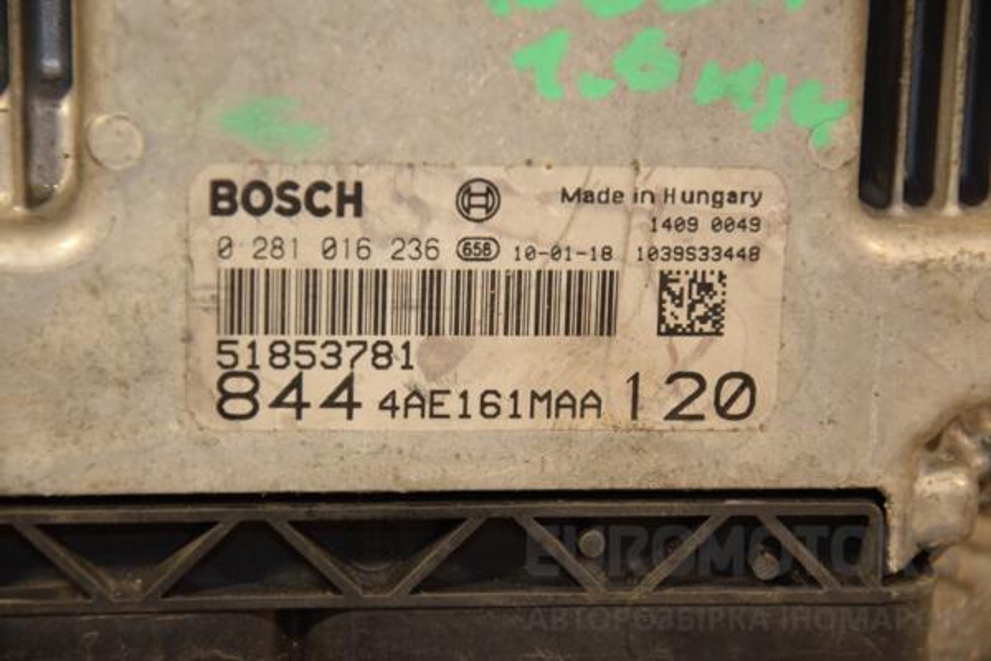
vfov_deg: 8.7
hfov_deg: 13.0
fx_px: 4335
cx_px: 496
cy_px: 330
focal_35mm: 158
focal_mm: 105
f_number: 5.6
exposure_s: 1/100
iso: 800
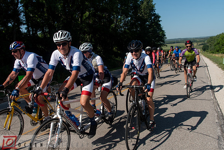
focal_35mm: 31
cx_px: 104
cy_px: 76
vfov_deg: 42.9
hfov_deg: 61.0
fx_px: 190
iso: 200
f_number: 6.3
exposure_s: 1/640
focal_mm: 27
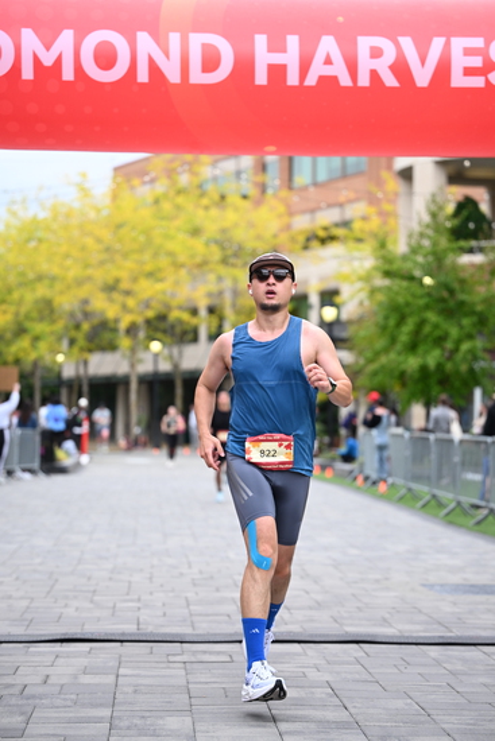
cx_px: 248
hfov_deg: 15.0
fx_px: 1876
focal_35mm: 91
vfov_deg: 22.4
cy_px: 370
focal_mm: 91
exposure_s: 1/2000
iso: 640
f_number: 2.8
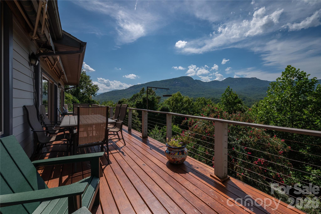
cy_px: 107
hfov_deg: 104.2
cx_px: 160
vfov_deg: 81.2
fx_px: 125
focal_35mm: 14
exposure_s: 1/2000
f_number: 8
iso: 320
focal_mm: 14
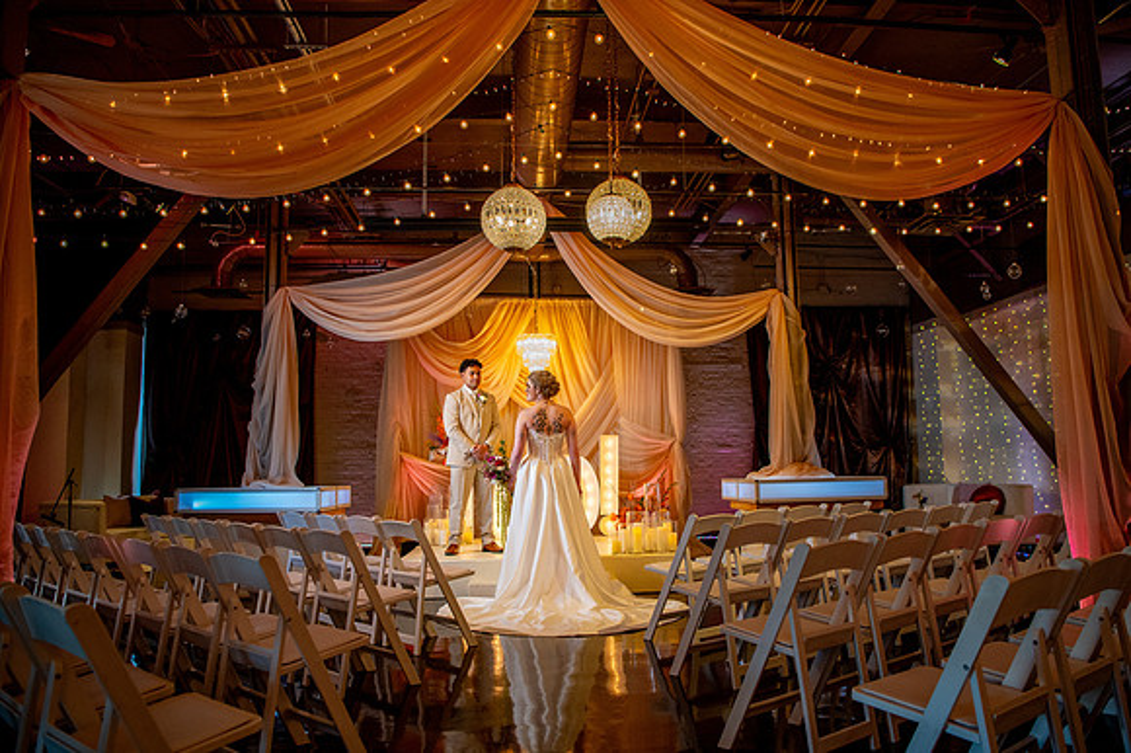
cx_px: 590
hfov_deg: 70.4
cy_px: 392
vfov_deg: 50.3
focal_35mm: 25
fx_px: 801
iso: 2000
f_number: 2.8
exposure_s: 1/320
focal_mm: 24
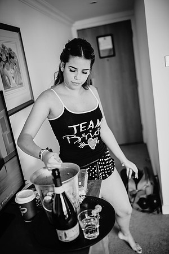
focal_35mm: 35
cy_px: 127
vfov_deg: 54.4
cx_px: 84
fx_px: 246
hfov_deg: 37.9
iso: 720
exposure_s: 1/200
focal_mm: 35
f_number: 2
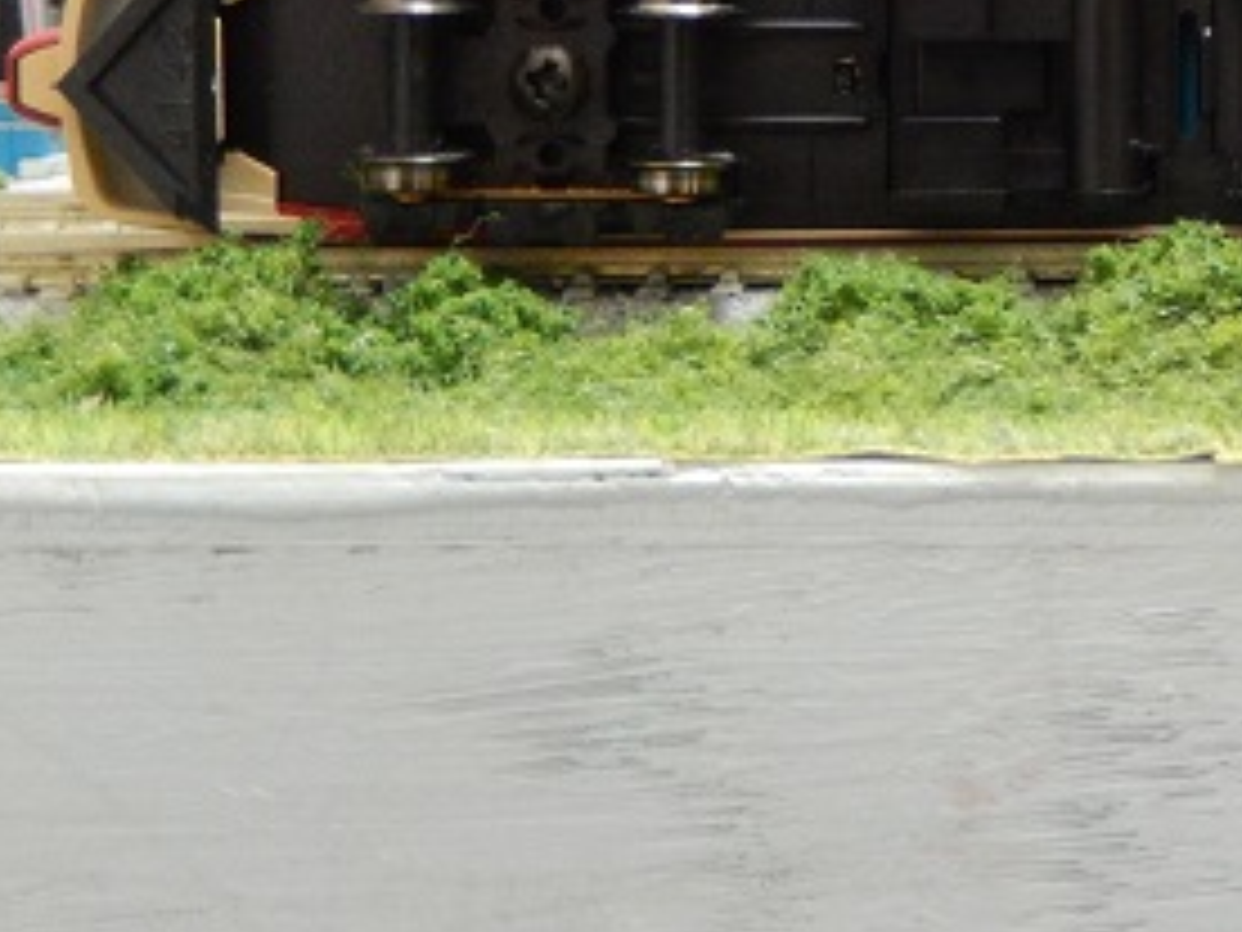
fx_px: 3193
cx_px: 1336
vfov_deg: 16.3
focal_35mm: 89
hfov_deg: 21.0
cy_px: 0
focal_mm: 7.3
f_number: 4.2
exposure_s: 1/2
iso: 200
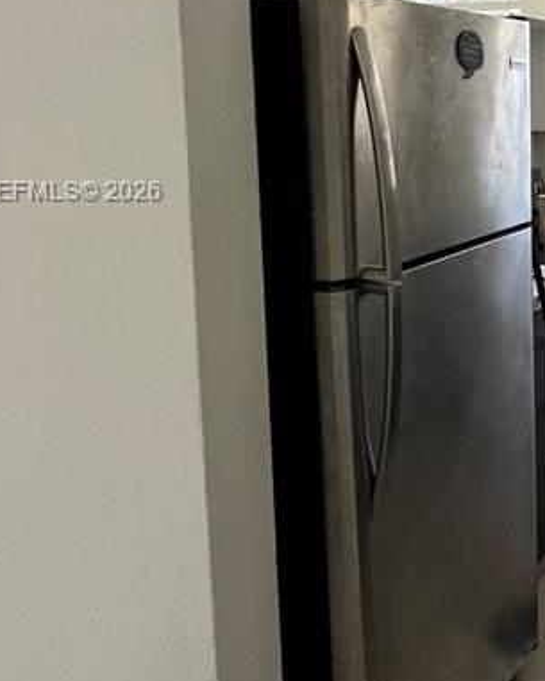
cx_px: 634
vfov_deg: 44.6
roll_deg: -0.4
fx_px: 806
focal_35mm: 40
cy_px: 193
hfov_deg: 31.9
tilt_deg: -7.4
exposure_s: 1/120
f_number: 1.8
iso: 160
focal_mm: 1.57
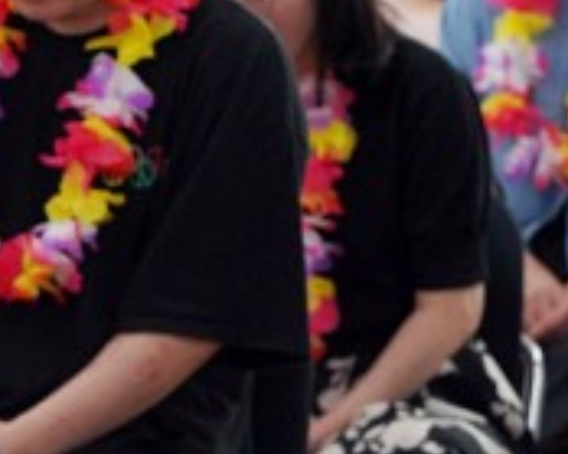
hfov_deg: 5.5
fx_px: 5712
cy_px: 408
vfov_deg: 4.5
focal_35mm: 340
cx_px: -754
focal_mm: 70
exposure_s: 1/160
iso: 1600
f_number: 4
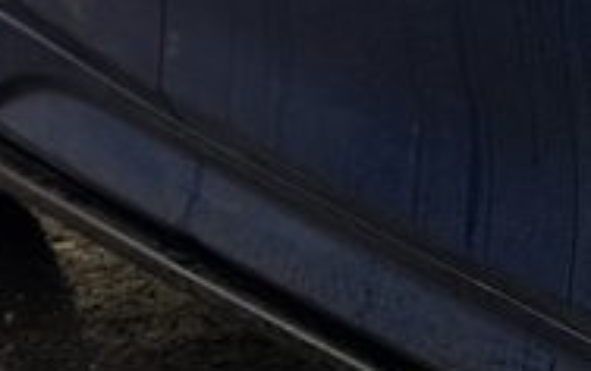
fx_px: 6273
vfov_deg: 3.4
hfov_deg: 5.2
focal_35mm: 389
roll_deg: -1.1
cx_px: 1663
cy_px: -176
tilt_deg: -10.3
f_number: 1.78
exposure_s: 1/121
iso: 64
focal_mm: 6.76
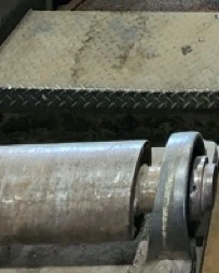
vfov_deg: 16.4
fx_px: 519
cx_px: 337
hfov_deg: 20.2
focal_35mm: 64
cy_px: -344
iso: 250
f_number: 2.2
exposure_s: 1/60
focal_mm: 2.2
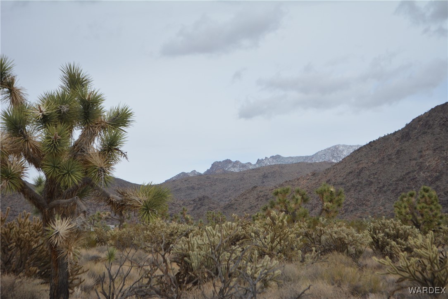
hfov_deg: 24.6
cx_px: 224
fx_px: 1027
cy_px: 150
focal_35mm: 82
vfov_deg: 16.6
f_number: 7.1
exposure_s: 1/2000
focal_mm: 55
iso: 400
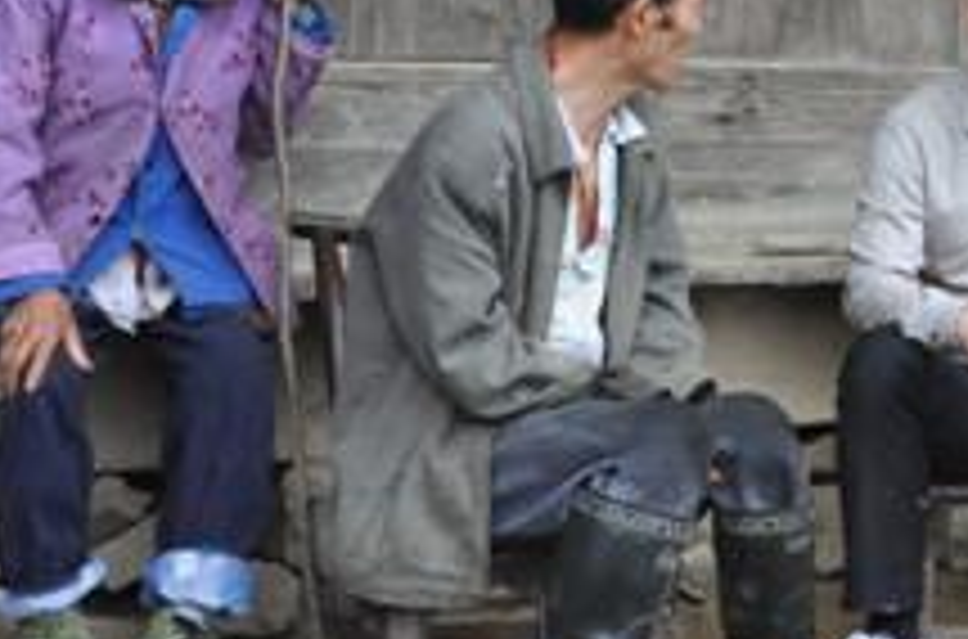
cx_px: 936
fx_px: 2681
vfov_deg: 13.4
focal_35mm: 100
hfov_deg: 19.9
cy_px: 11
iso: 2000
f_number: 7.1
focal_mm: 26
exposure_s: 1/200
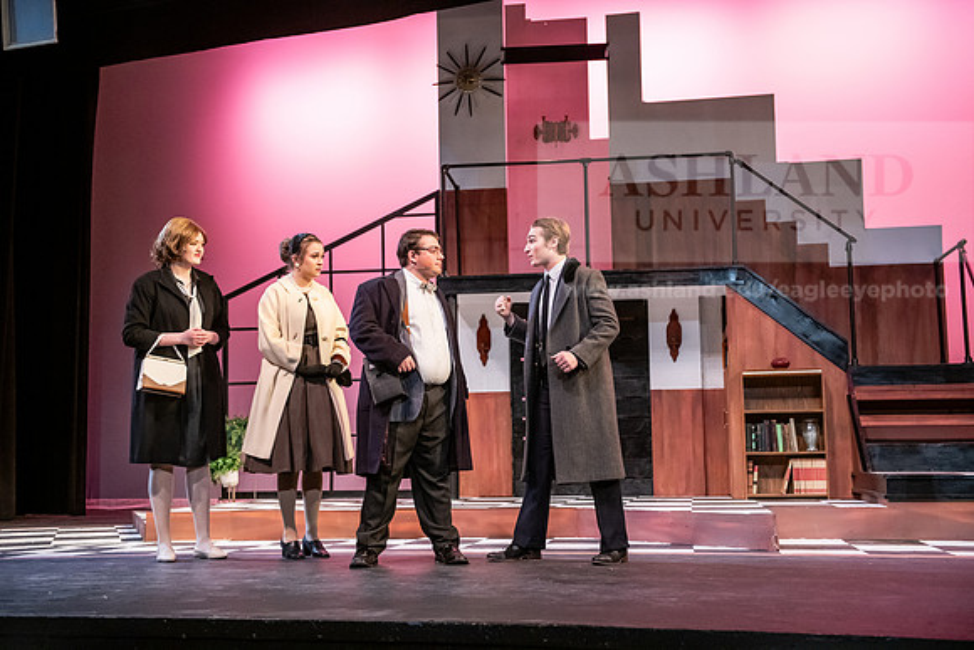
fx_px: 1299
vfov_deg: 28.1
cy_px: 325
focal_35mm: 48
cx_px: 487
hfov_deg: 41.1
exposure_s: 1/200
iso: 2500
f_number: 3.2
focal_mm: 48
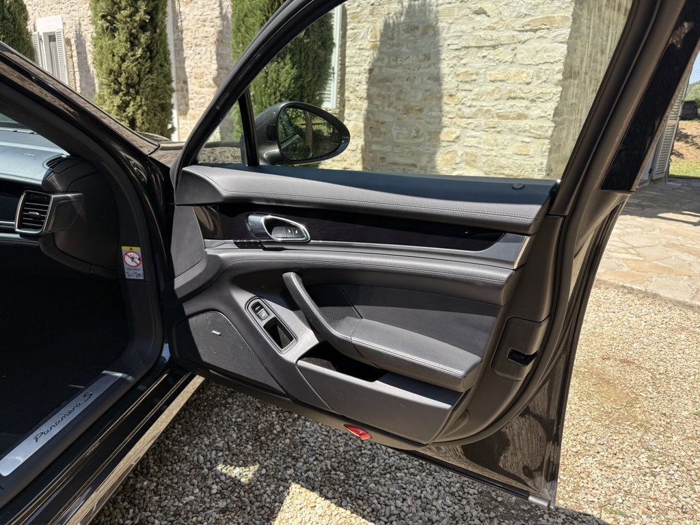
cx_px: 350
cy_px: 262
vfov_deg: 56.8
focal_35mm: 24
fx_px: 485
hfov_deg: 71.6
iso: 80
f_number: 1.78
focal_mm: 6.76
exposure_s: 1/1361
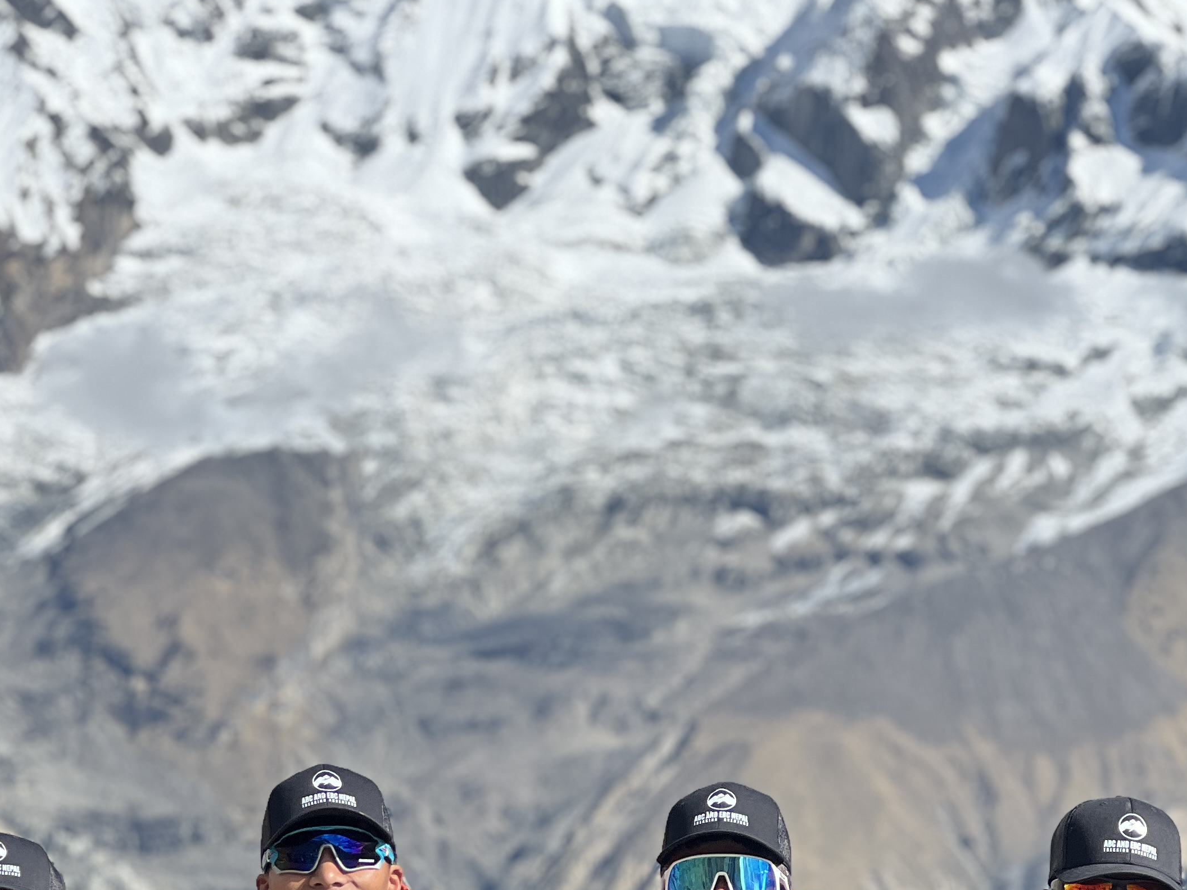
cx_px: 600
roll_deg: -0.3
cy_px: 746
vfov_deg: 10.1
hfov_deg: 13.4
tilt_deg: +5.2
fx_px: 5041
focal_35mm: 147
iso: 32
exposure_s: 1/645
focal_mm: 9
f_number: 2.8
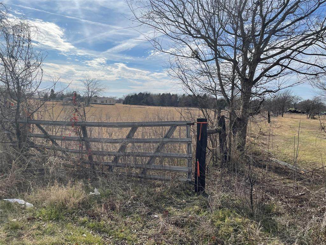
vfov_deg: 53.1
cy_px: 122
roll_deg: -2.2
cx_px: 163
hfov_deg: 67.3
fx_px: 245
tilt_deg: -2.8
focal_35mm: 26
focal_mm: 4.2
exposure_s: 1/6135
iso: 32
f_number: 1.6
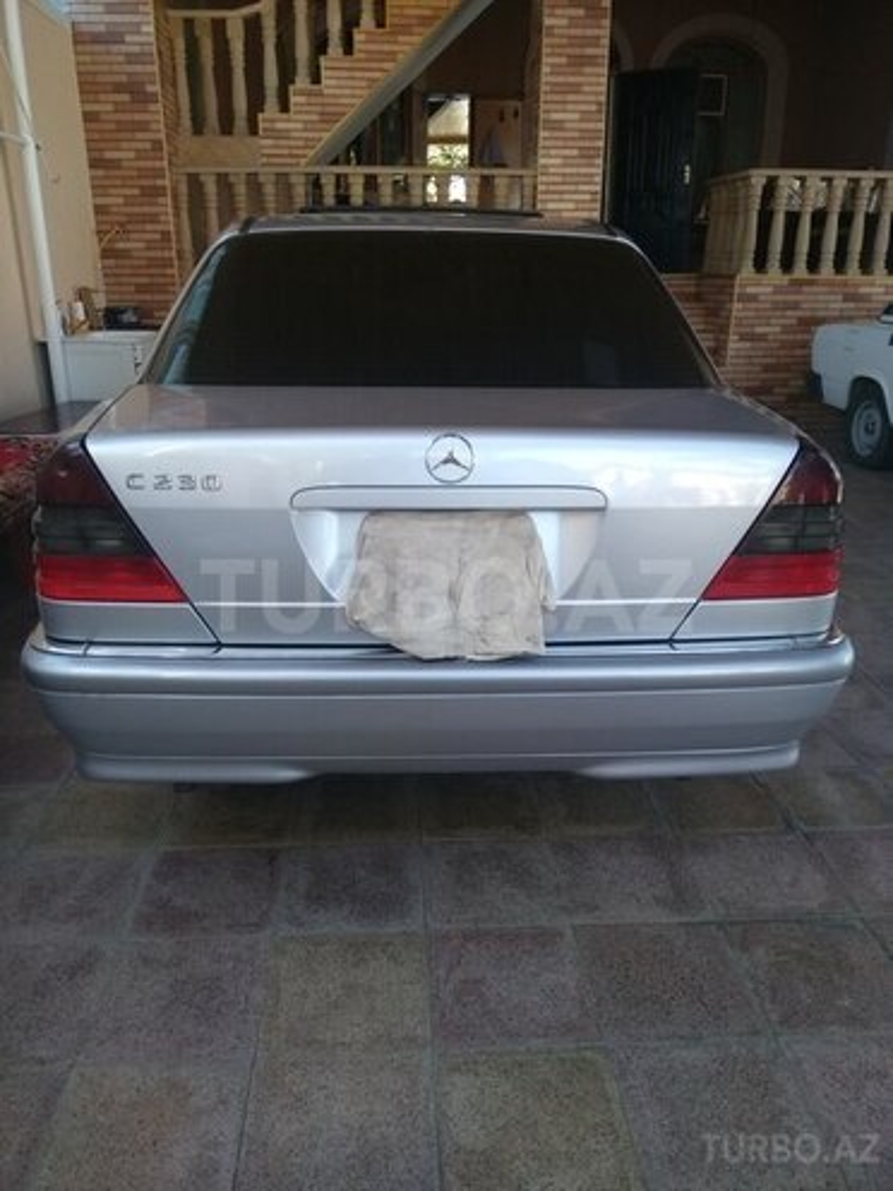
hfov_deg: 63.4
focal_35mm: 21
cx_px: 446
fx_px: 722
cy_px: 596
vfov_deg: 79.0
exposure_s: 1/100
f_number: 2
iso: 131
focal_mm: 3.57
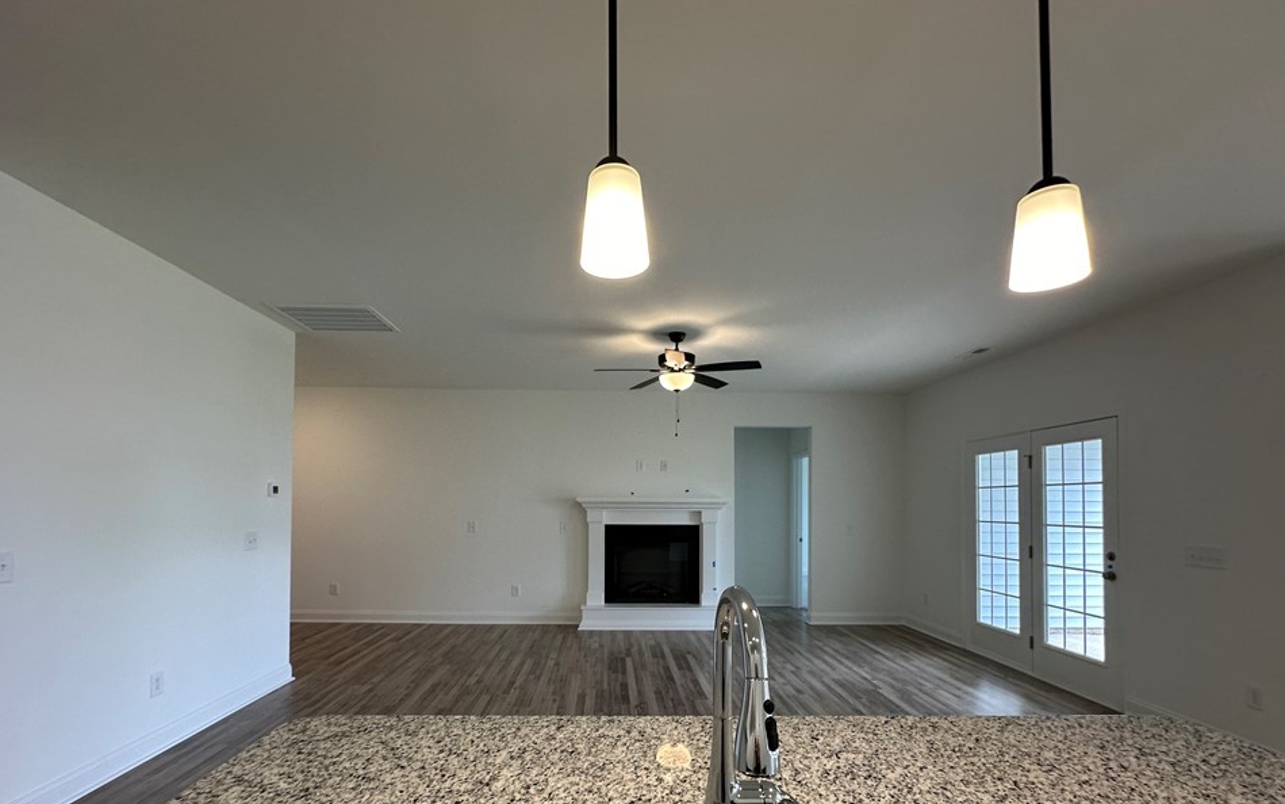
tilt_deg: +1.3
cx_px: 621
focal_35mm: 16
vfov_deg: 70.3
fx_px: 560
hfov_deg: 97.8
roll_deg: -0.8
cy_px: 495
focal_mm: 2.22
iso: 160
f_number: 2.2
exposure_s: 1/120
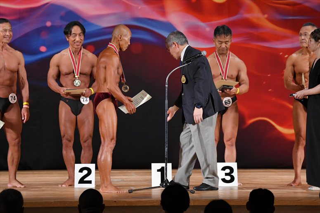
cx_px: 160
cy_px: 106
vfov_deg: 6.1
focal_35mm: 225
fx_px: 1999
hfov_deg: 9.2
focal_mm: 150
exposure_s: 1/400
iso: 3200
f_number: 5.6
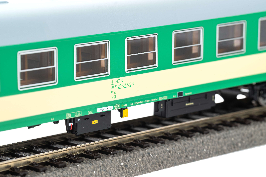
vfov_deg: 13.0
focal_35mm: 105
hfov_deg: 19.5
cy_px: 88
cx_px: 133
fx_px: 776
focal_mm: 105
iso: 100
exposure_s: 1/5
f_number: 20
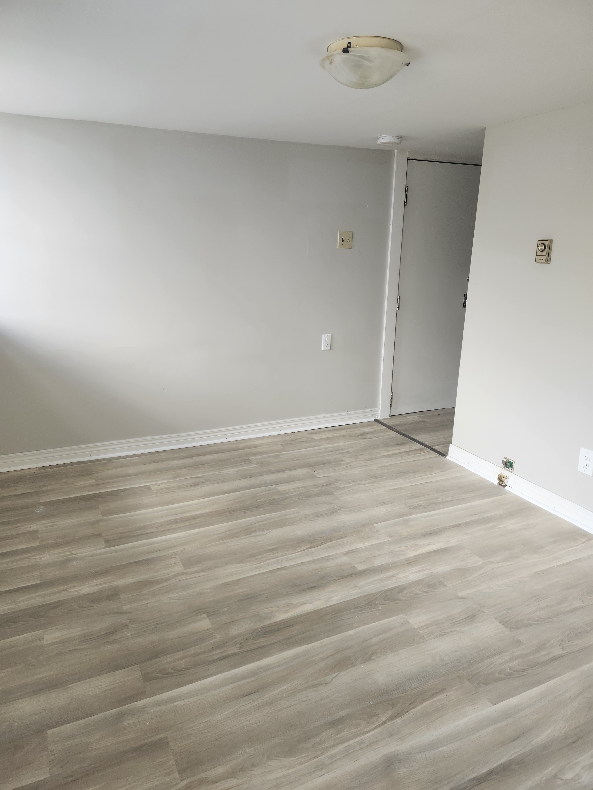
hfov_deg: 58.9
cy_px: 395
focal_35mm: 23
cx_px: 296
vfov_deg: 73.9
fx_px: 525
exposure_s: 1/120
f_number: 1.8
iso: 160
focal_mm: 5.54
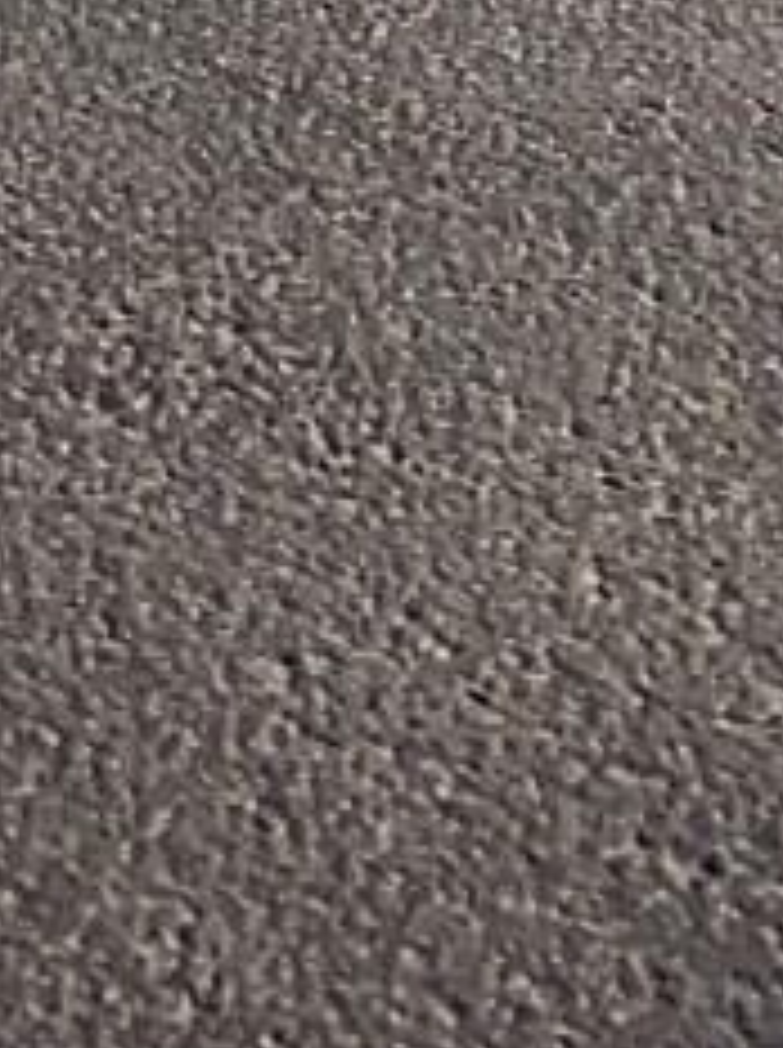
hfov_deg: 8.9
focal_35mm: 161
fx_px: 4869
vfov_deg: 9.5
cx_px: -531
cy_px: -2132
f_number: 1.5
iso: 50
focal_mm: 5.7
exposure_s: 1/1779
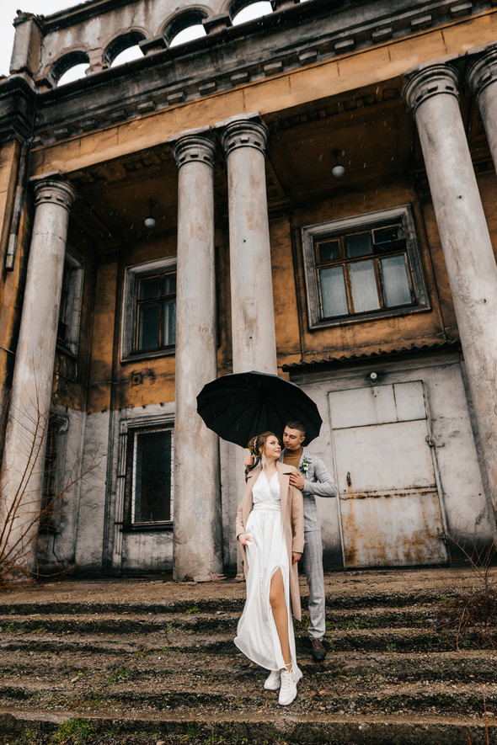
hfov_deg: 53.1
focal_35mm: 24
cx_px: 248
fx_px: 497
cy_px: 372
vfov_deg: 73.7
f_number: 3.2
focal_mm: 24
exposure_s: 1/250
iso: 640
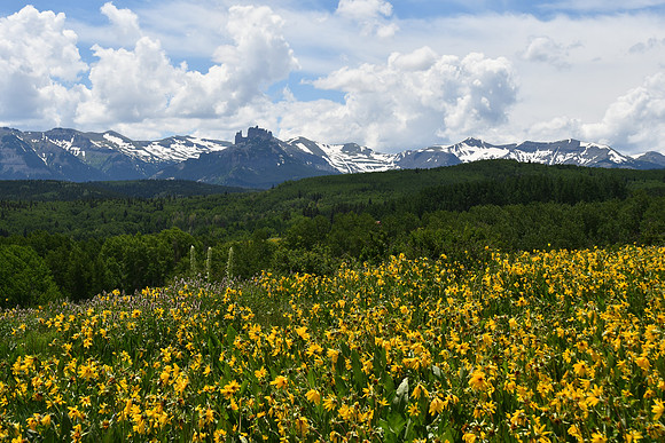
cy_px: 222
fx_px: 1109
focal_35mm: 60
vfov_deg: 22.6
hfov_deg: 33.4
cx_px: 332
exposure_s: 1/320
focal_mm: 40
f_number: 9
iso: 100
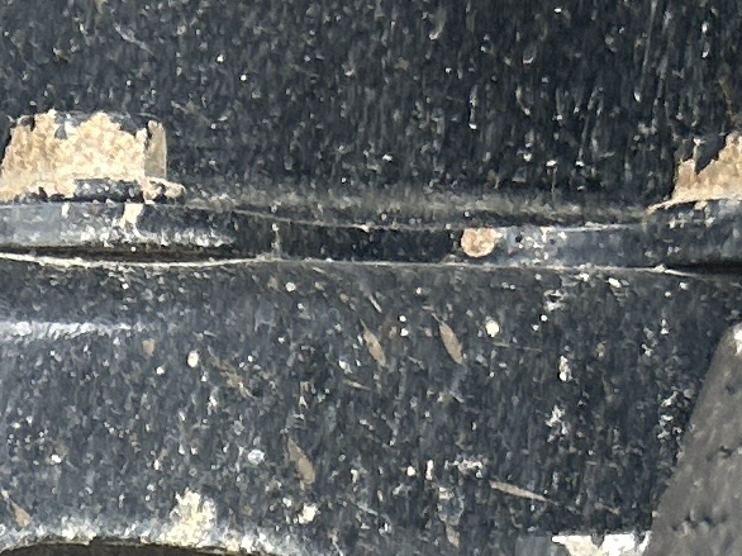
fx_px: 3835
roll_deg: +0.4
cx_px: -753
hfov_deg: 10.2
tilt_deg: -17.9
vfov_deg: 7.2
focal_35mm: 179
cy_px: 1772
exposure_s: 1/121
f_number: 1.5
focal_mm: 5.7
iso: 64
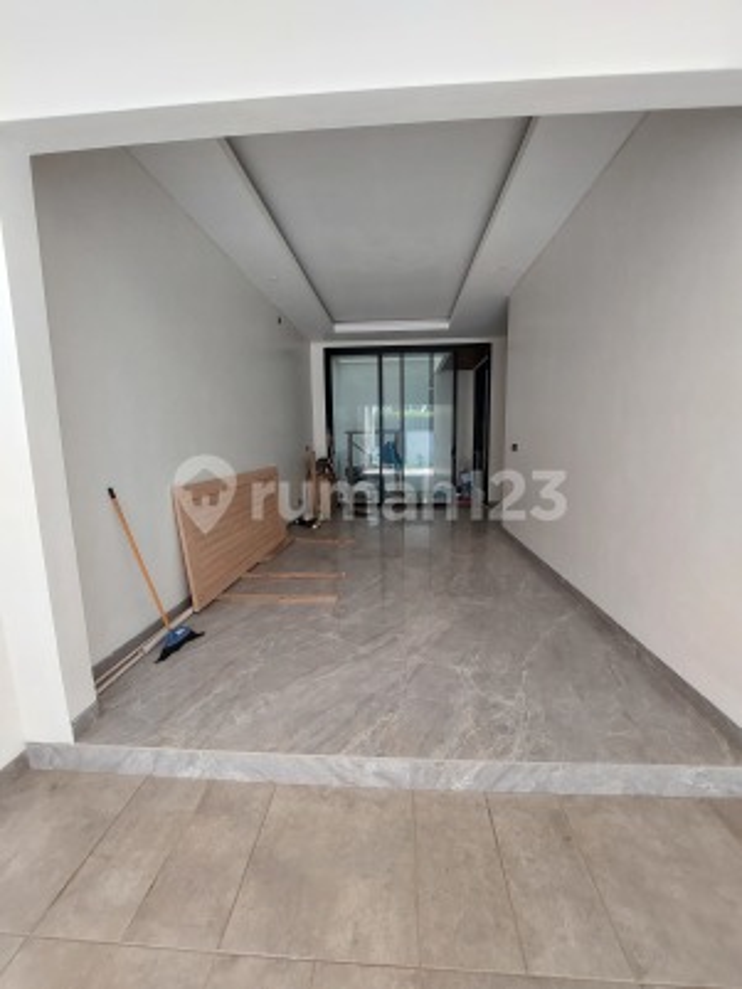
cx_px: 371
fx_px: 371
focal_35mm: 13
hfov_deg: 89.9
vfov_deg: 106.2
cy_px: 494
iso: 160
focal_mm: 1.74
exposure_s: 1/50
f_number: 2.2
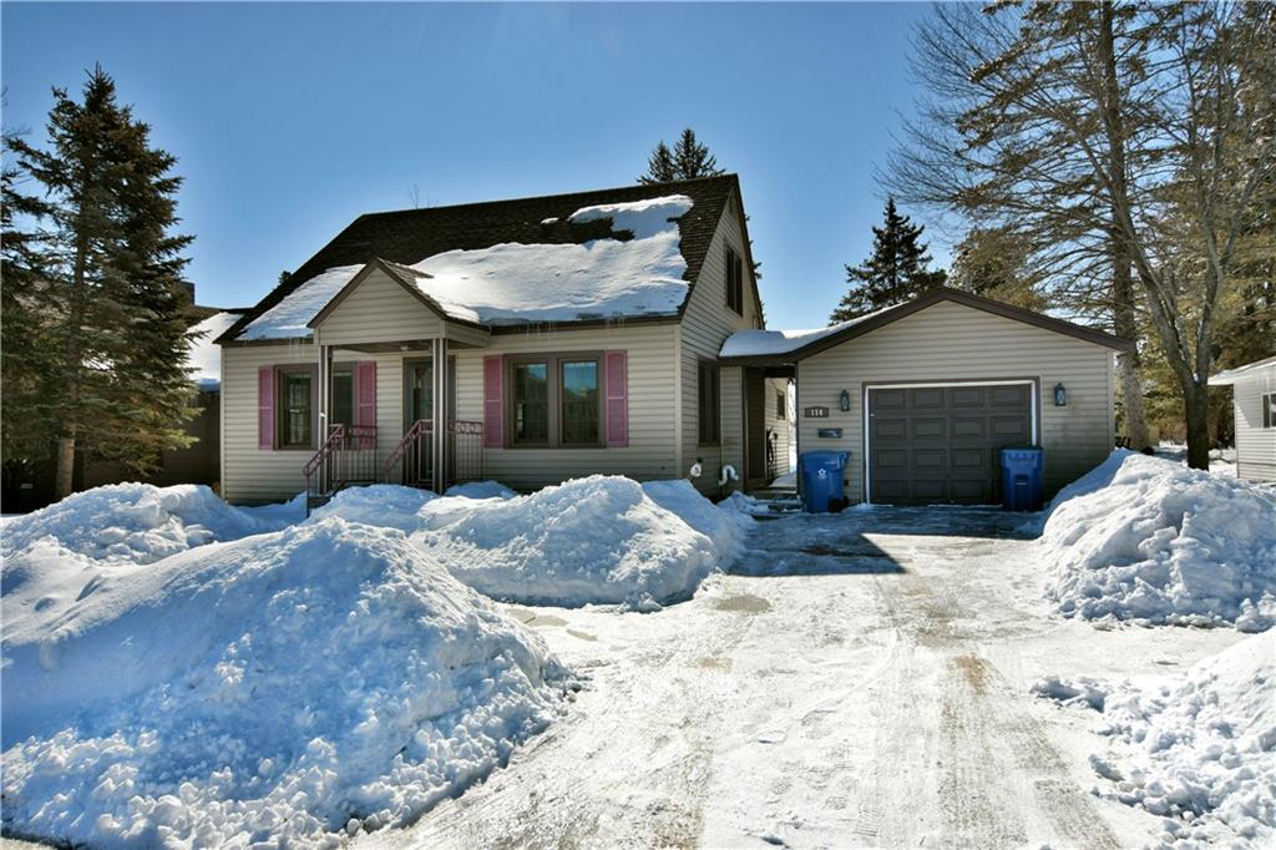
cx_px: 638
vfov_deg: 57.2
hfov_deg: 78.6
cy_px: 425
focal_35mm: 22
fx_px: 779
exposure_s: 1/1250
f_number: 5.6
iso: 100
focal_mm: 15
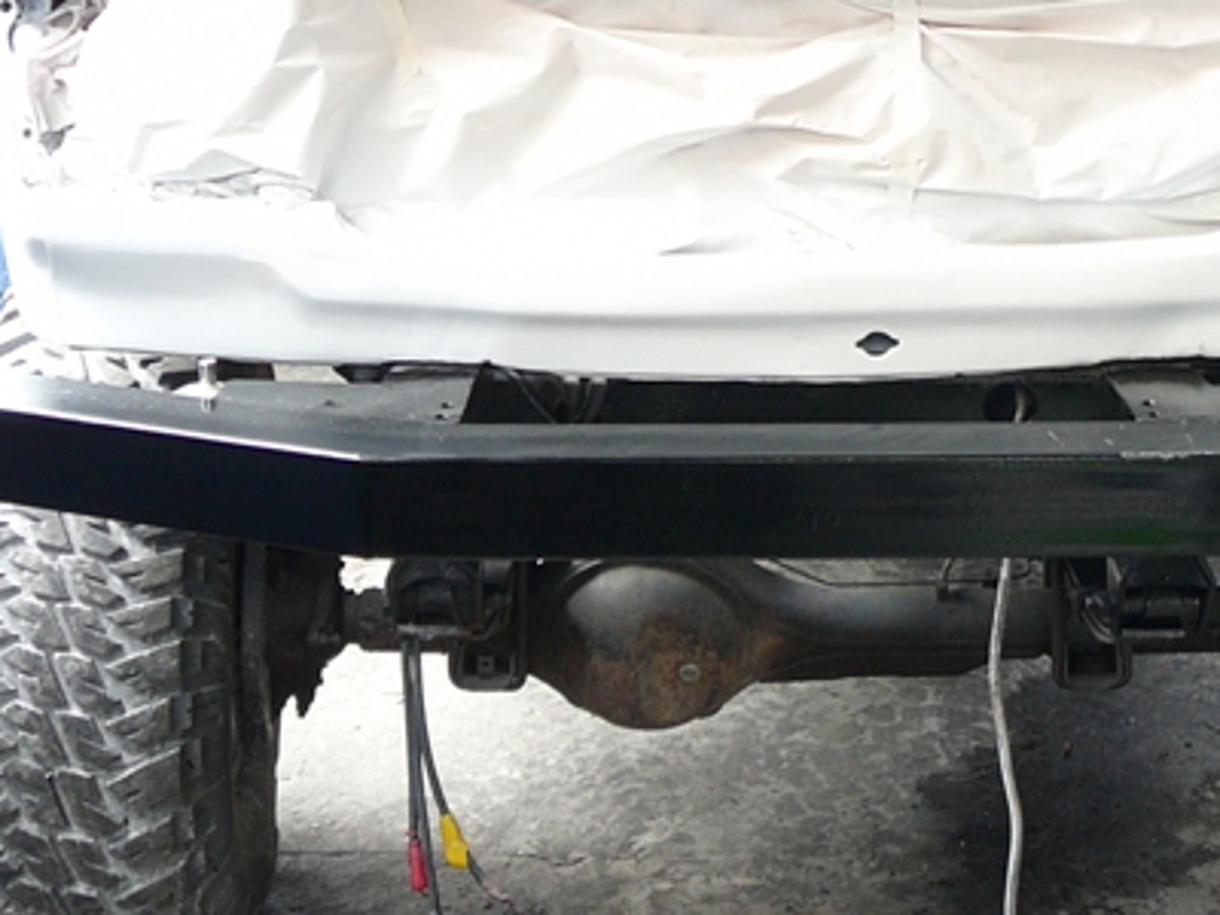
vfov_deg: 20.4
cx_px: 784
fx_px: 2467
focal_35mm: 70
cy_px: 24
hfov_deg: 27.7
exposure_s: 1/15
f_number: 2.8
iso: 80
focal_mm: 5.2
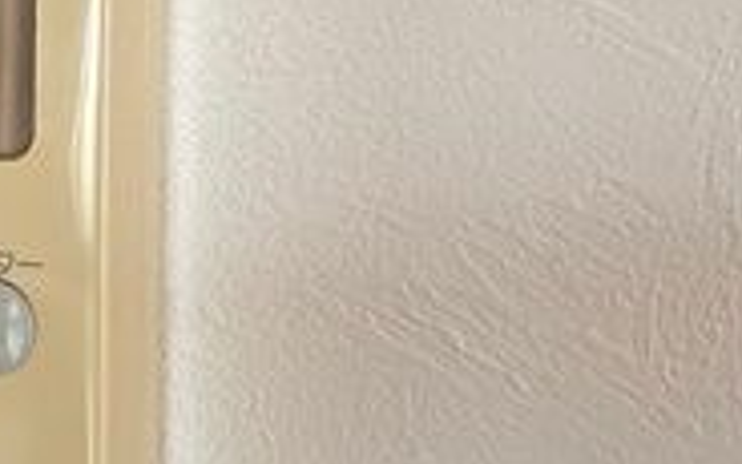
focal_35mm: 84
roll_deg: -0.1
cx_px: -210
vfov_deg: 15.5
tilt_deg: +0.9
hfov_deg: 22.2
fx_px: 1699
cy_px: 121
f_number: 1.5
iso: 125
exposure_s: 1/112
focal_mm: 5.7
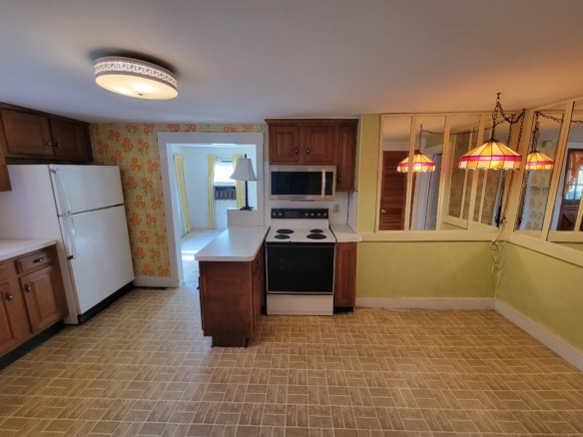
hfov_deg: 106.2
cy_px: 218
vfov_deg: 89.9
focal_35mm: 13
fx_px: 219
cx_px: 292
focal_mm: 2.2
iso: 320
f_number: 2.2
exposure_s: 1/60
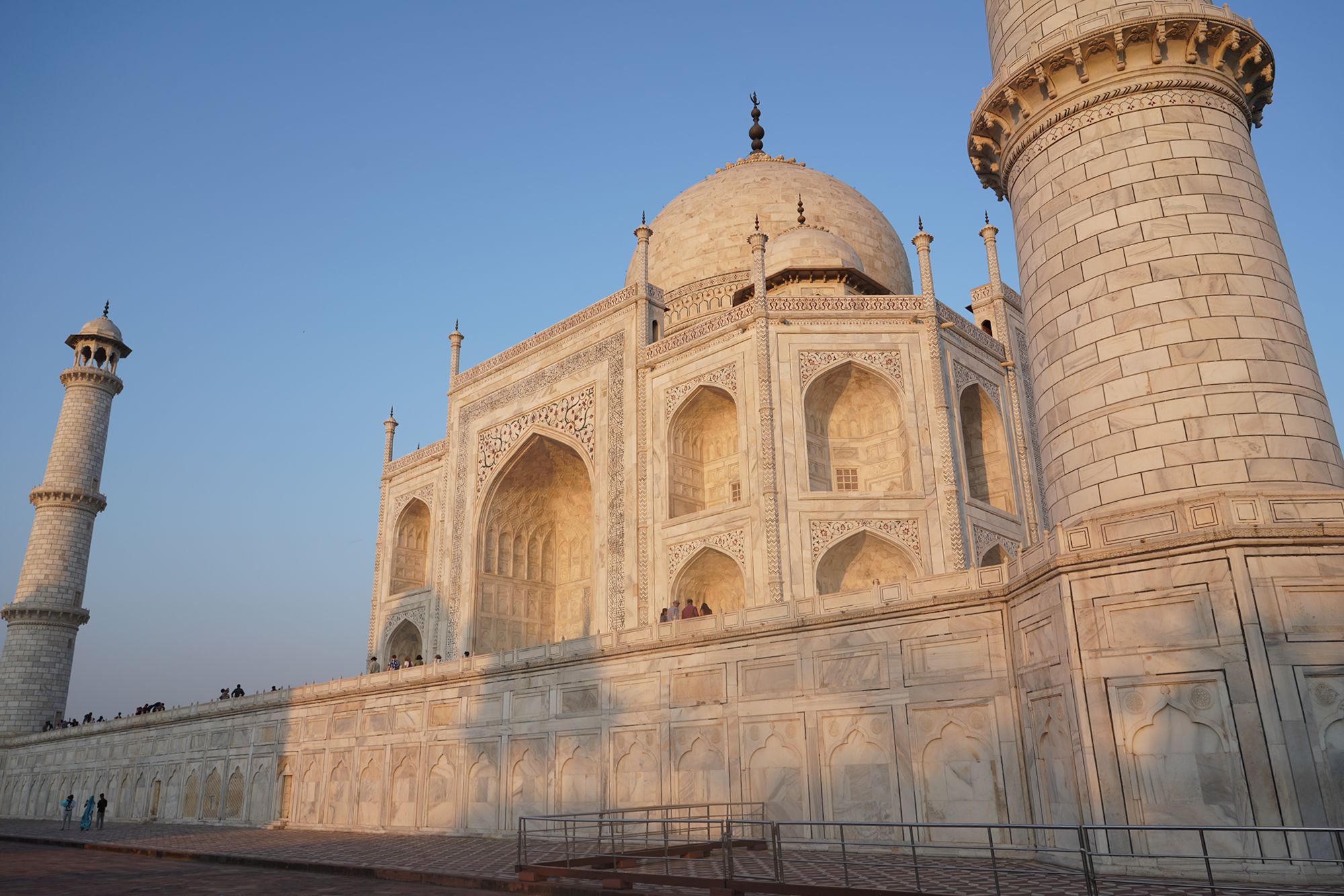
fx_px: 896
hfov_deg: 73.7
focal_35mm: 24
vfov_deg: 53.1
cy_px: 448
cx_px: 672
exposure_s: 1/100
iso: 100
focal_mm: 24
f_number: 9
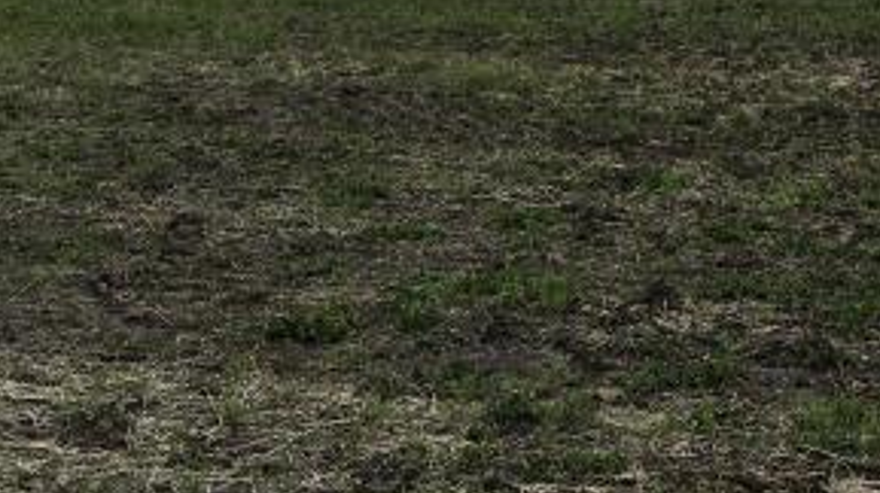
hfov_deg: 29.9
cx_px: 615
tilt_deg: +0.3
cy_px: 110
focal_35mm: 70
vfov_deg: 17.1
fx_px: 1632
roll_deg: -2.5
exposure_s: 1/1350
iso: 25
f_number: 2.2
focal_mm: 4.15
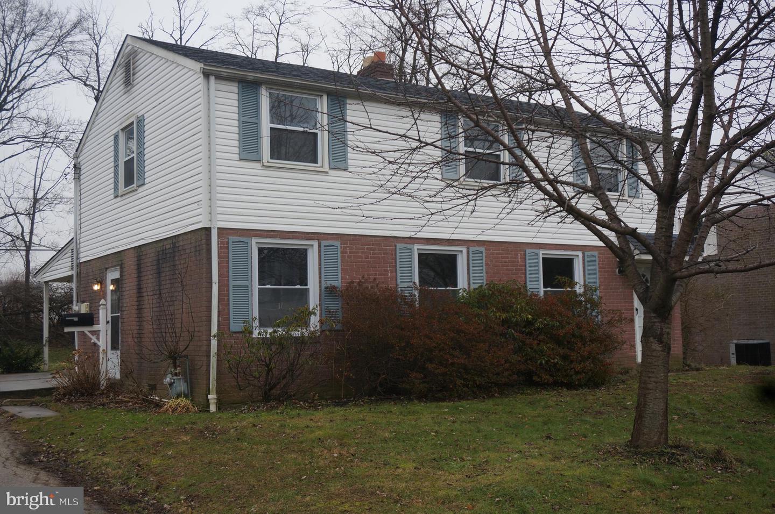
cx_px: 388
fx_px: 871
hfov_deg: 48.0
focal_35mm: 40
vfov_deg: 32.9
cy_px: 257
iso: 100
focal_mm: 27
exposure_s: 1/60
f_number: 5
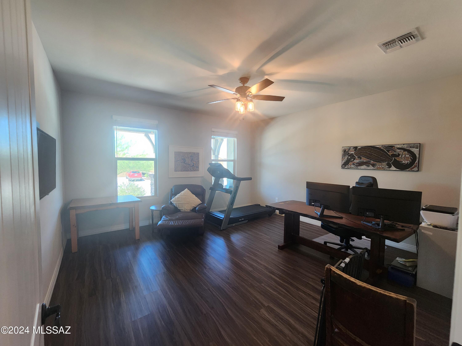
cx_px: 231
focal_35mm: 13
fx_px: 174
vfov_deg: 89.9
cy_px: 173
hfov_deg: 106.2
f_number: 2.2
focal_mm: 2.2
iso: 250
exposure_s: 1/60
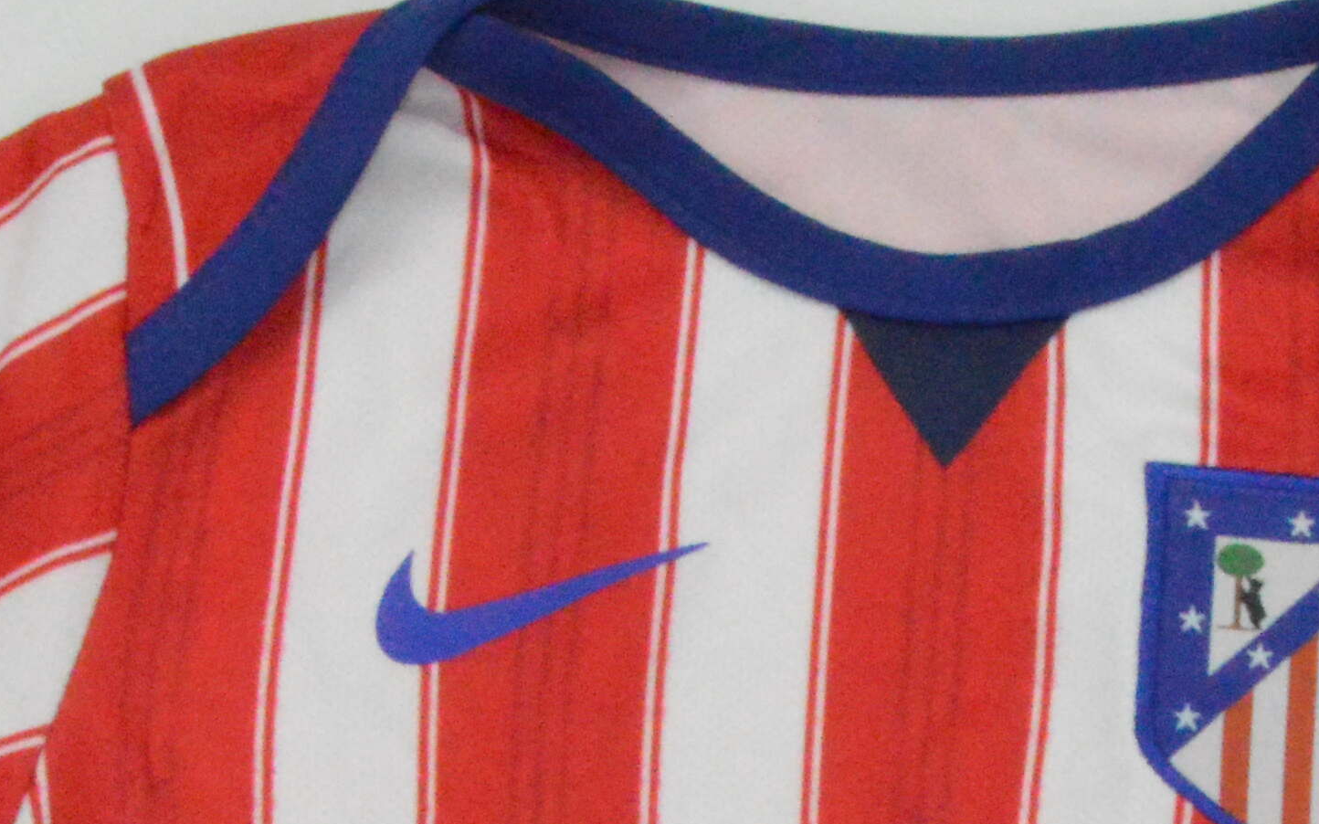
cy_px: 1569
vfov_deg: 7.9
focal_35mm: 159
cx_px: 710
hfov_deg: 13.2
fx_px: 5719
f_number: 25
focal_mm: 25
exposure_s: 1/200
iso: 6400
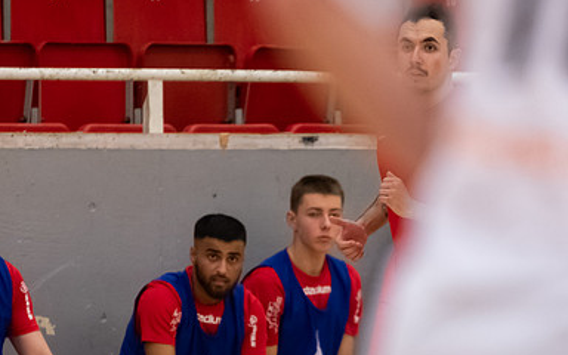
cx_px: 430
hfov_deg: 3.3
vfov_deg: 2.0
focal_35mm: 642
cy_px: 297
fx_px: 9938
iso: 2200
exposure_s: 1/800
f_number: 3.2
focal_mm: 200
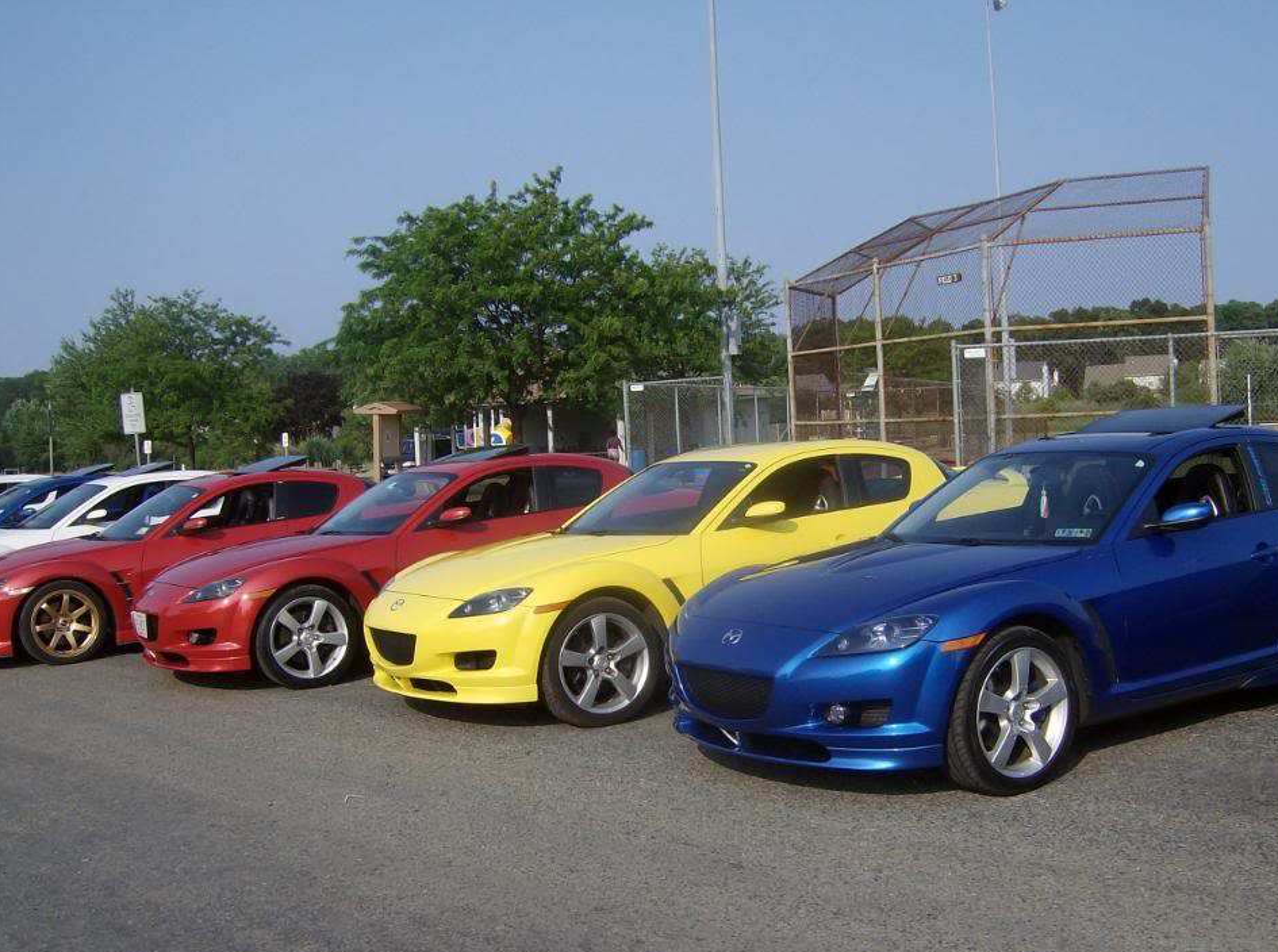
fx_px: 1436
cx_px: 667
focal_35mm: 39
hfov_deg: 48.0
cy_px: 515
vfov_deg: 36.6
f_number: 4.7
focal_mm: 6
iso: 100
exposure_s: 1/764
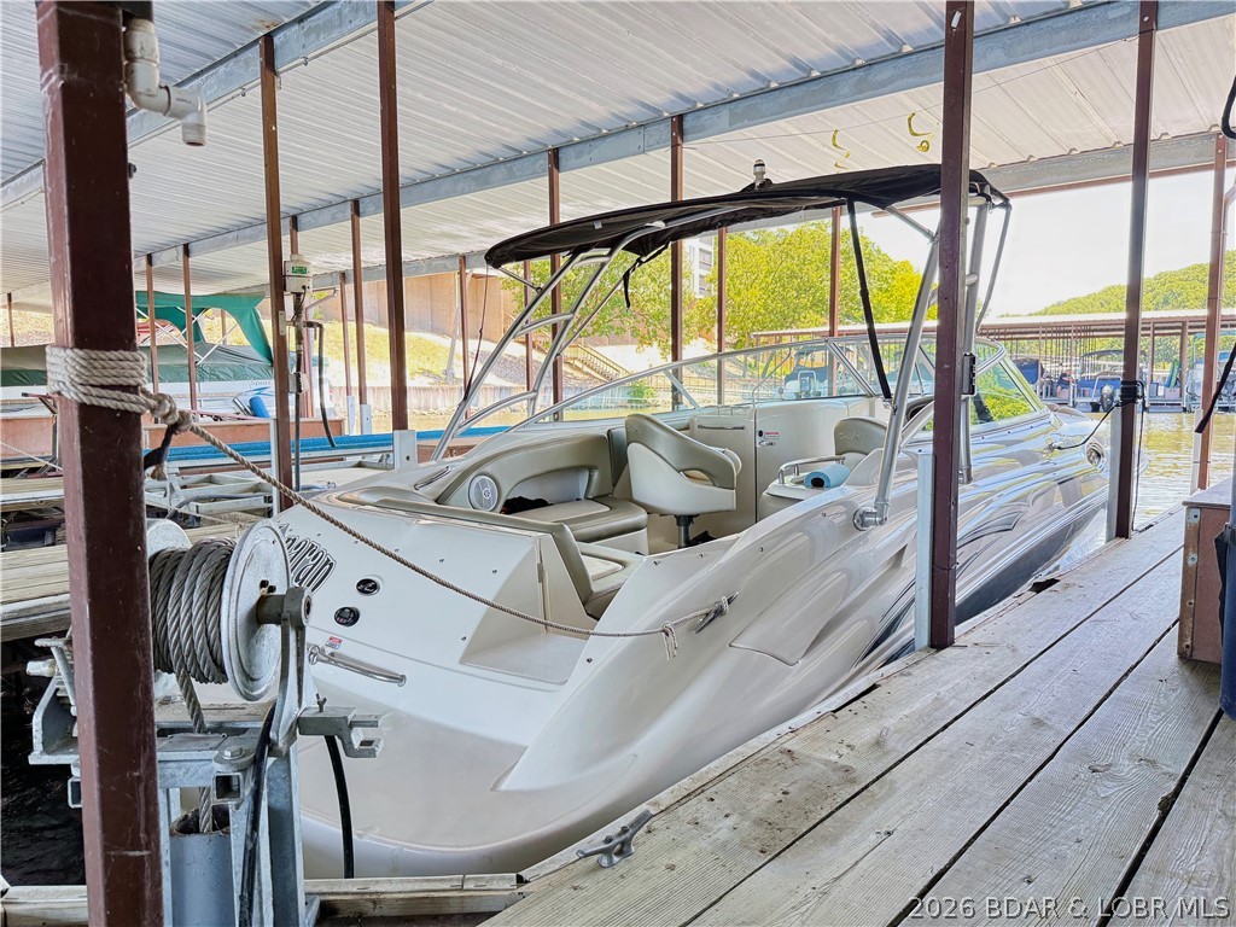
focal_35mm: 24
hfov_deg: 71.6
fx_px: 857
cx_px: 618
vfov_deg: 56.8
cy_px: 464
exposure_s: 1/103
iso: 200
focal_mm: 6.76
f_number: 1.78
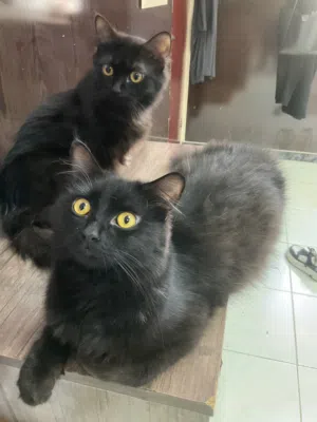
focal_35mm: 29
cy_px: 211
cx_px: 158
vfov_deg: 61.7
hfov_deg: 48.2
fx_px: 354
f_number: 1.8
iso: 320
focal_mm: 3
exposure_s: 1/33
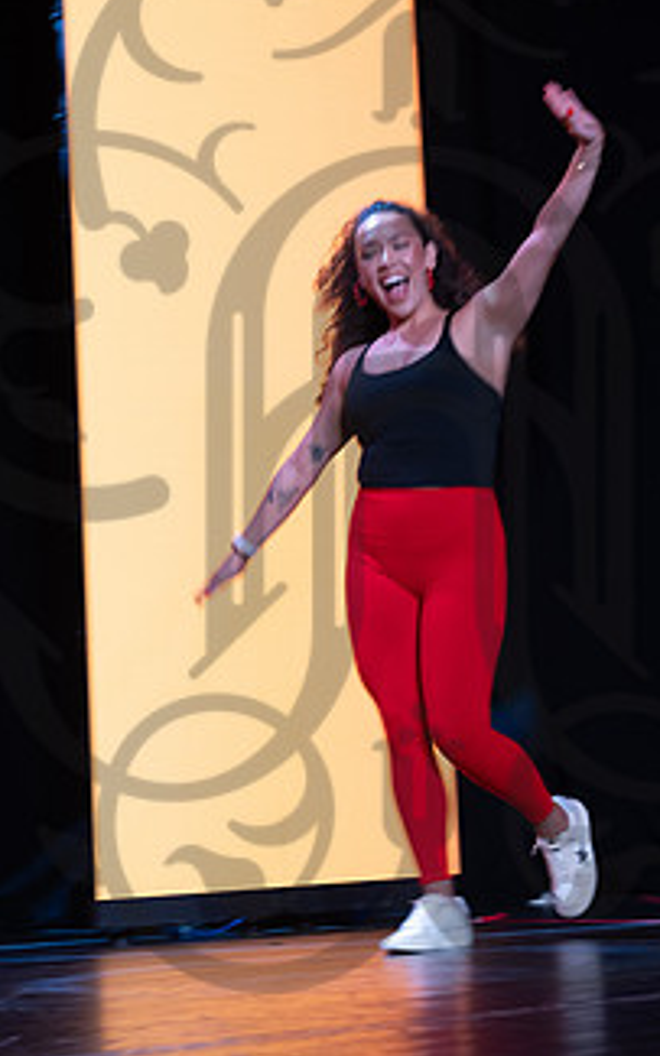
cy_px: 453
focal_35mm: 91
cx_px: 419
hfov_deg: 14.3
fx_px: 2620
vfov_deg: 22.8
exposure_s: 1/80
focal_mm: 50
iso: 500
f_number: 3.5
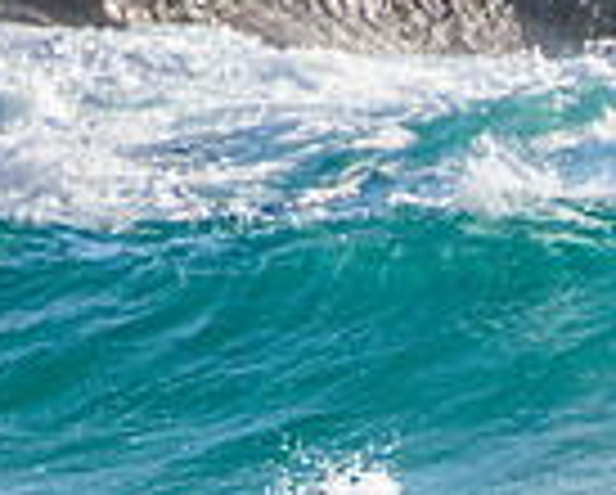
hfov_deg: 0.8
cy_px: 709
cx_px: 845
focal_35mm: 2427
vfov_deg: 0.6
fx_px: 44310
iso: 400
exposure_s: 1/2000
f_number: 5.6
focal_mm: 400
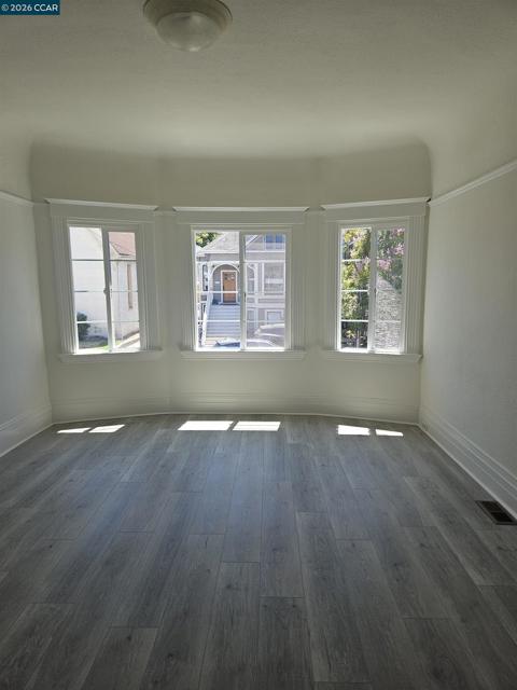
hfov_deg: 58.9
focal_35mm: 23
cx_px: 258
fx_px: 458
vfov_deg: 73.9
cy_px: 345
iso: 25
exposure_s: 1/168
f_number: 1.8
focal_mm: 5.4
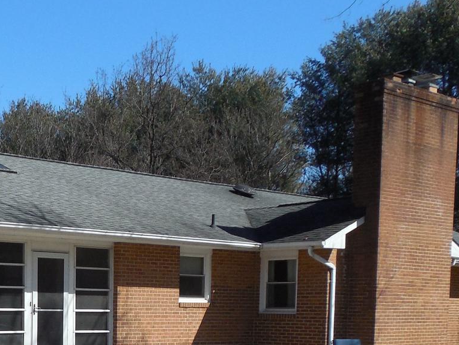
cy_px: 399
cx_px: 55
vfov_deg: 20.7
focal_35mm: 67
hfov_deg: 28.0
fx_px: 888
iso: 125
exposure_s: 1/400
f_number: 6.6
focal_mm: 4.5
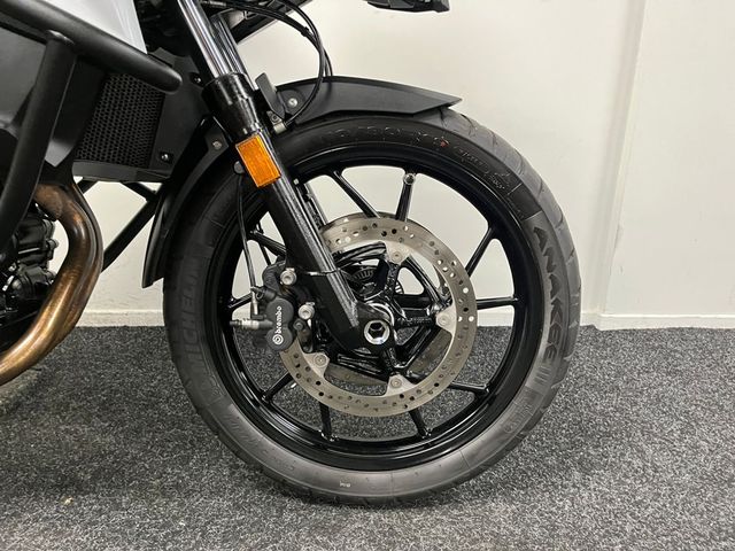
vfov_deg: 53.1
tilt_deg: -17.4
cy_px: 276
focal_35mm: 26
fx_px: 552
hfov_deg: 67.3
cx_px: 368
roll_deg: -0.4
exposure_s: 1/50
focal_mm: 5.1
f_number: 1.6
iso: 320
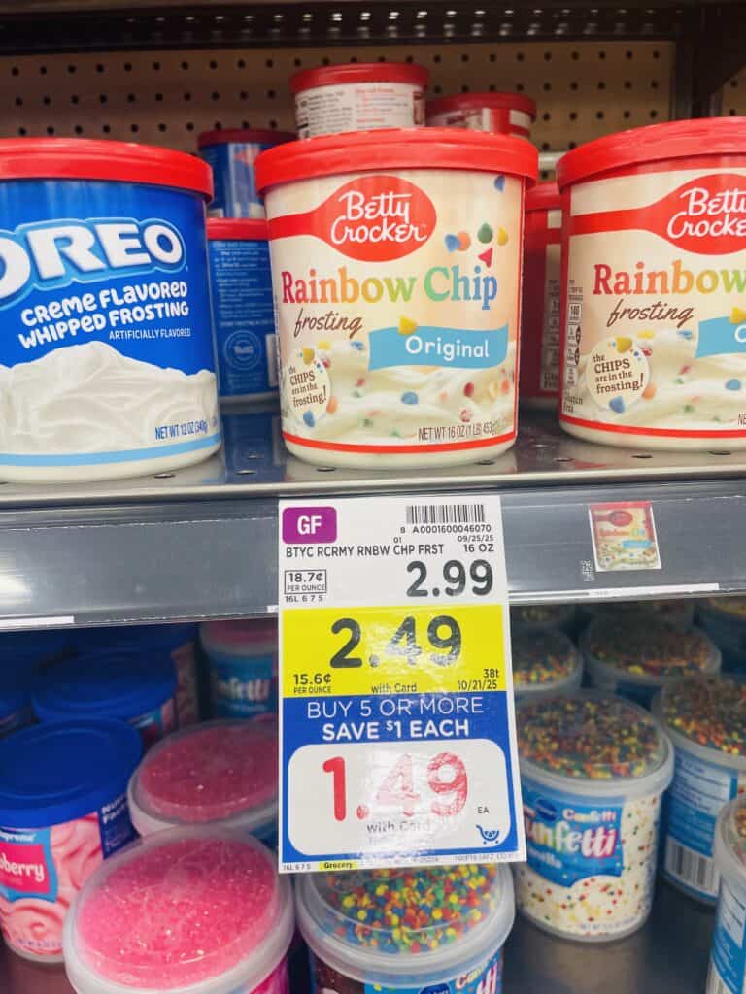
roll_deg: +2.8
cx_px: 373
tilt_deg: -16.7
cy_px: 497
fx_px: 747
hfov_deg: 53.1
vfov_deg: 67.3
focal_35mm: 26
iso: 100
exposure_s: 1/120
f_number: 1.6
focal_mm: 4.2
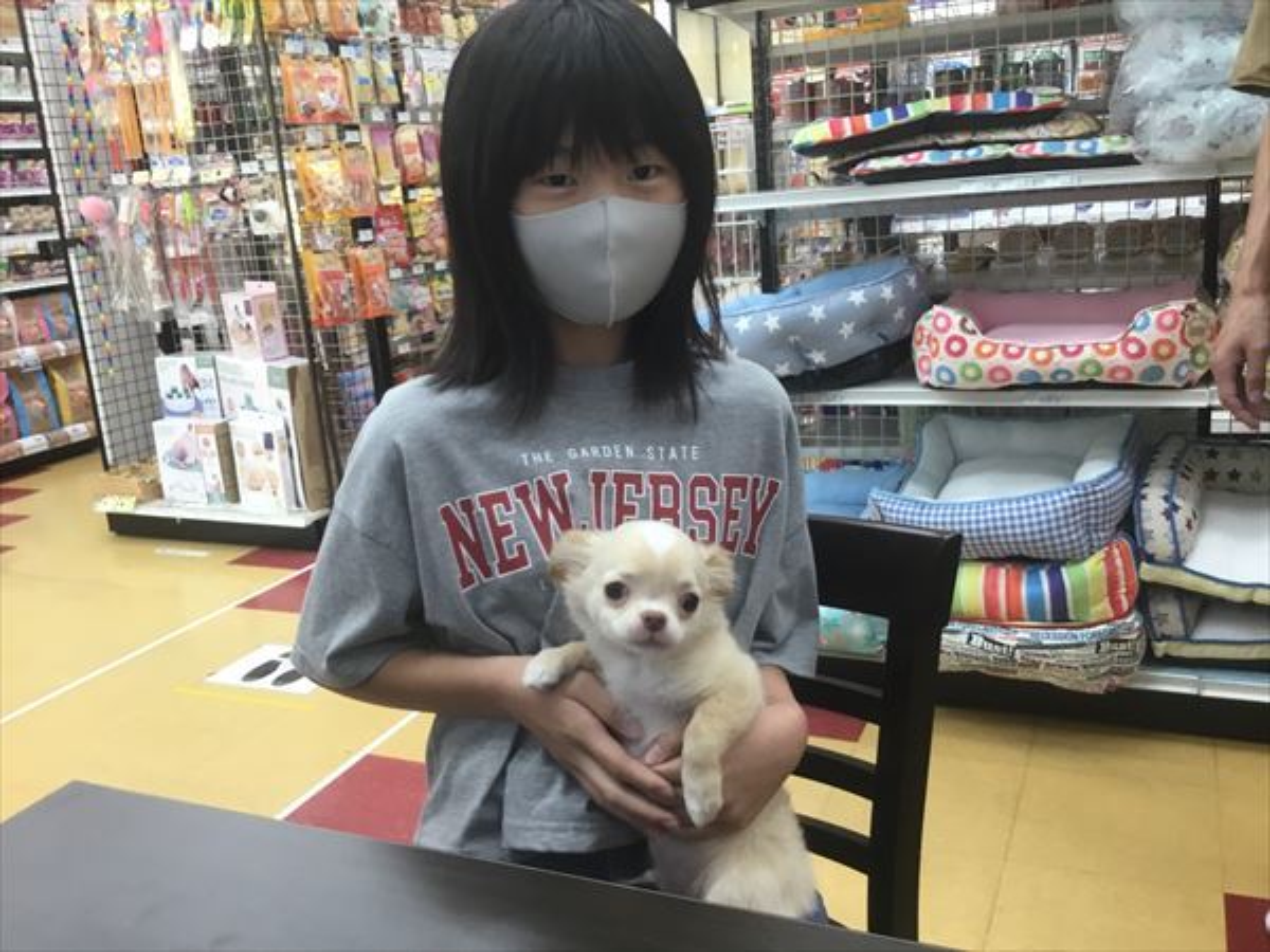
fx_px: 1137
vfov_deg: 45.4
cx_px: 635
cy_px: 476
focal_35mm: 31
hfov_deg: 58.4
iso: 50
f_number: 2.4
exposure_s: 1/30
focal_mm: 3.3
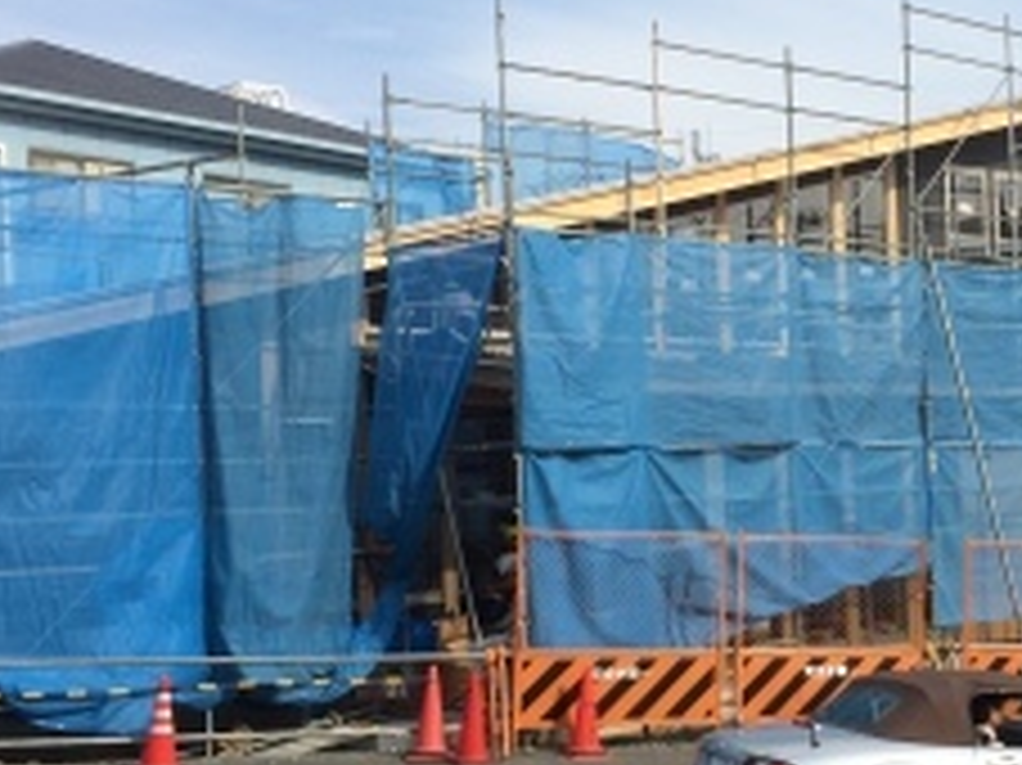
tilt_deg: +2.1
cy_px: 421
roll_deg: +1.9
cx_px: 828
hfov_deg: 29.5
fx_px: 1889
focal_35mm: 64
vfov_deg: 22.9
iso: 32
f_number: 2.2
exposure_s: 1/1866
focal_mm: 4.15
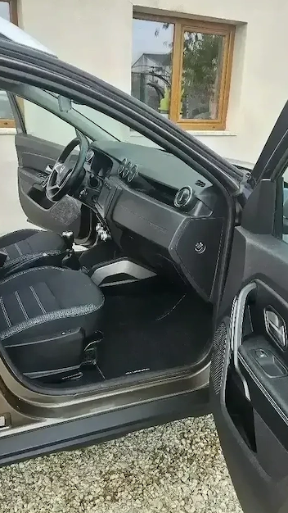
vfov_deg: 60.8
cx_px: 145
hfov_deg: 36.7
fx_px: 435
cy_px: 288
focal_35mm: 32
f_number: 1.8
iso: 50
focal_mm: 5.4
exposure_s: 1/192
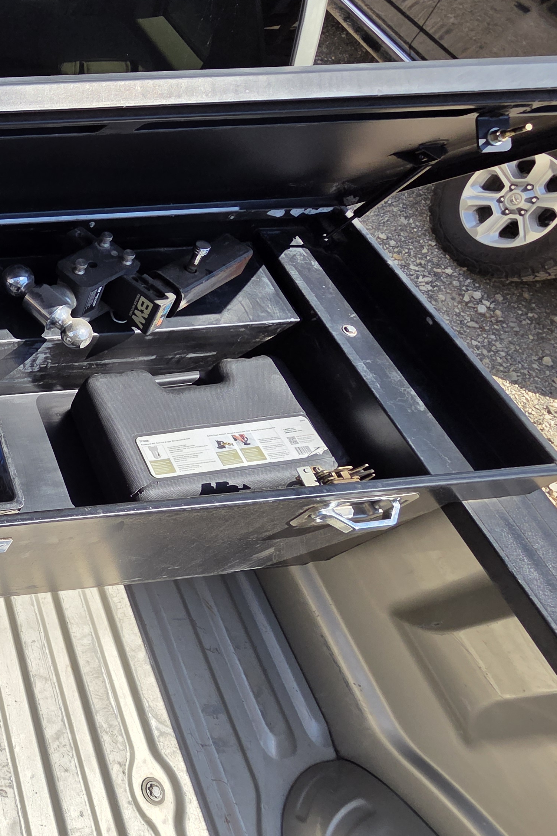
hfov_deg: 37.7
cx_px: -133
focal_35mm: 24
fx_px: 557
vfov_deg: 73.1
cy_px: 344
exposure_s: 1/2000
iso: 50
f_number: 2.2
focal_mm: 2.2
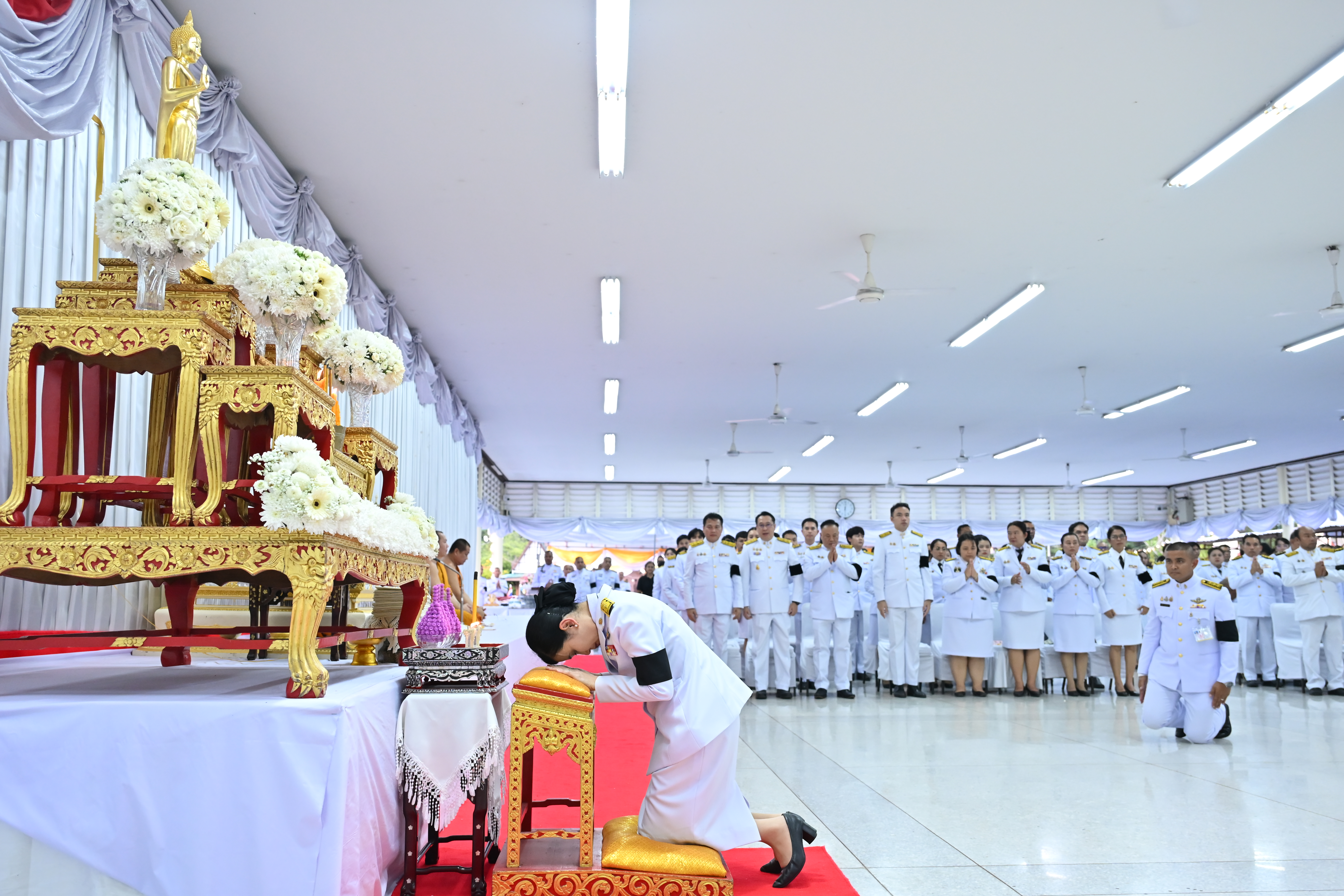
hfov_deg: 61.9
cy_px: 448
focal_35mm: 30
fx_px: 1120
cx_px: 672
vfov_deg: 43.6
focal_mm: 30
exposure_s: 1/250
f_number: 4
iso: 2000
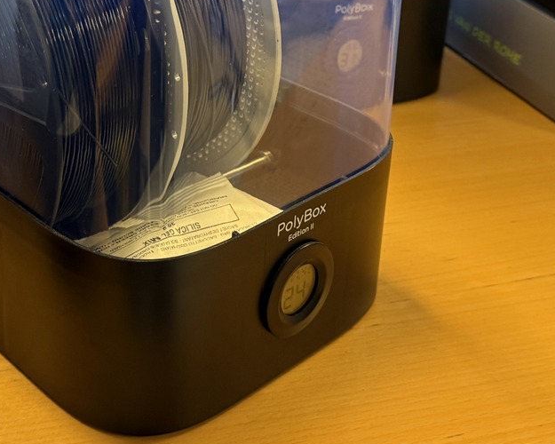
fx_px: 986
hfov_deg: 31.1
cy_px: 9
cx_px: 164
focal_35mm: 60
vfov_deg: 24.3
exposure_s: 1/50
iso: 250
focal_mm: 6.76
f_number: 1.78
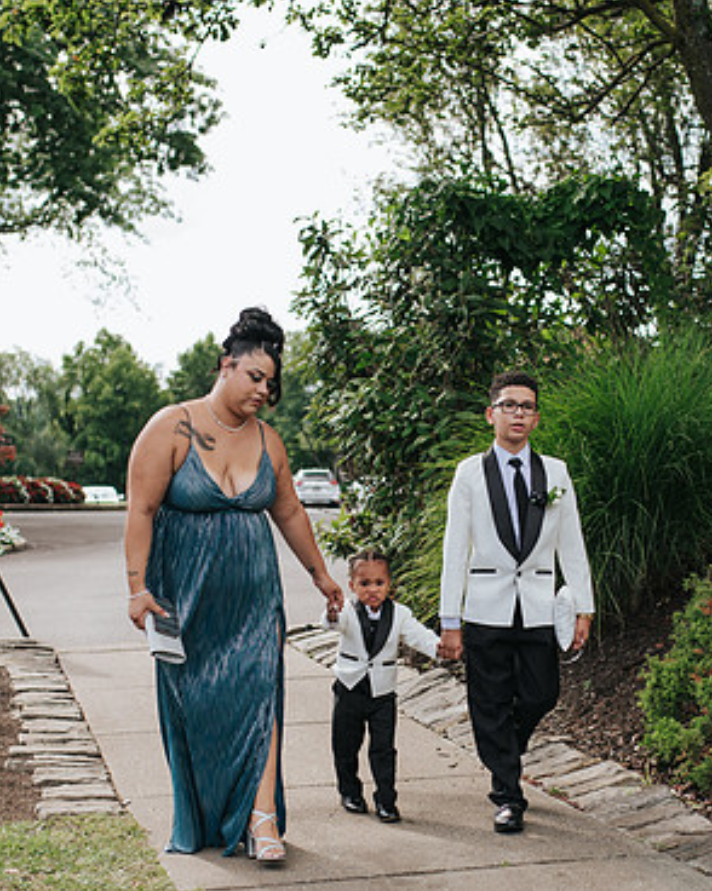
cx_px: 467
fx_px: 1845
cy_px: 627
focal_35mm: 70
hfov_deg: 21.8
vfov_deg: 26.9
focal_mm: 35
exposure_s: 1/1600
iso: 250
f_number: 2.8
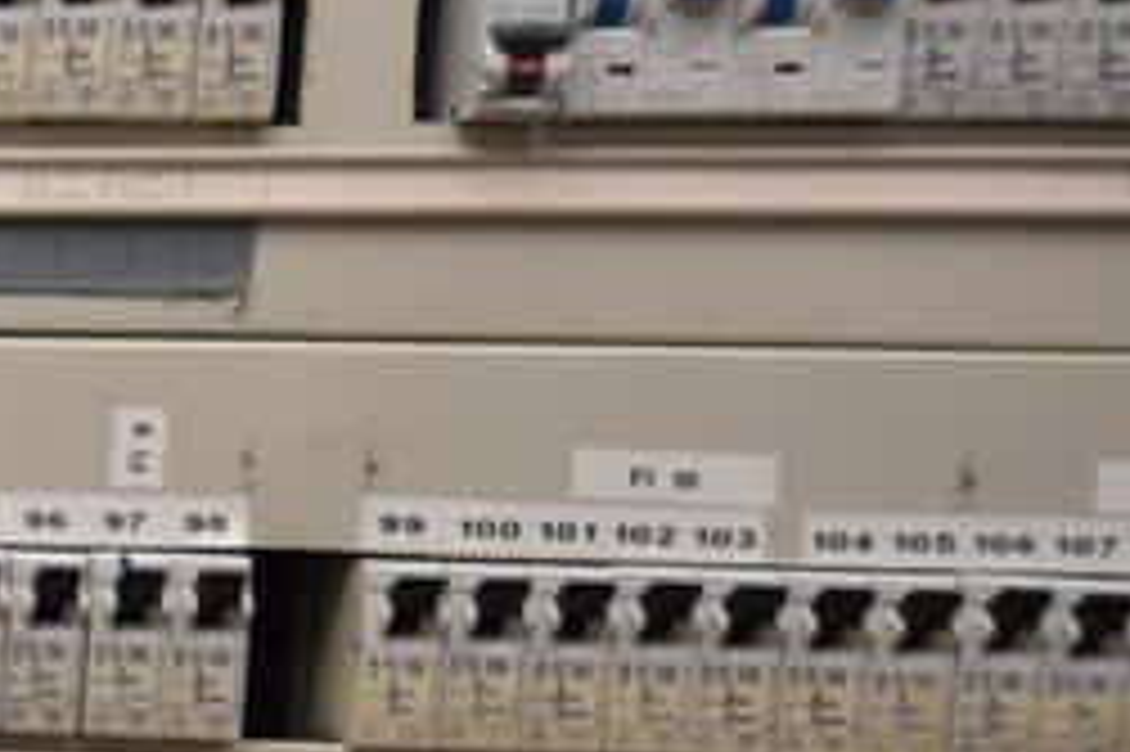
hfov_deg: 21.5
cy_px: 558
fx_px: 2139
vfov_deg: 19.8
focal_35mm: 68
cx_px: -810
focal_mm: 9.5
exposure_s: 1/60
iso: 320
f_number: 5.6
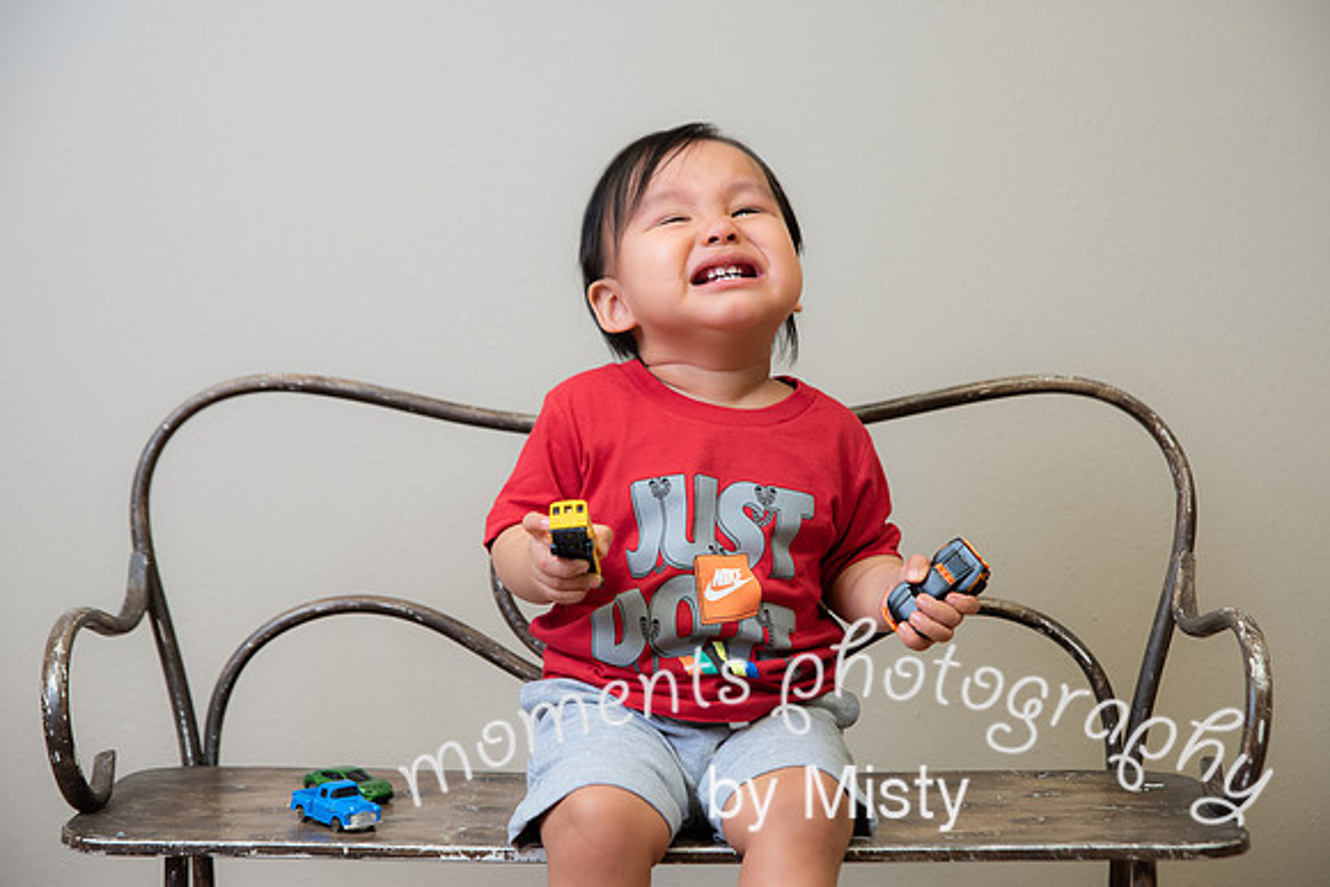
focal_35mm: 75
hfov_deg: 27.0
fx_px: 2775
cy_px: 426
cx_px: 692
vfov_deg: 18.2
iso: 800
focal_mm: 70
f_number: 3.2
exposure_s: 1/125
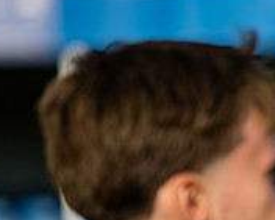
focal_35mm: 535
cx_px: 560
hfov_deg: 3.6
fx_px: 4357
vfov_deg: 2.9
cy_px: 246
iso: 72
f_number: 1.4
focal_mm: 85
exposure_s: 1/6400
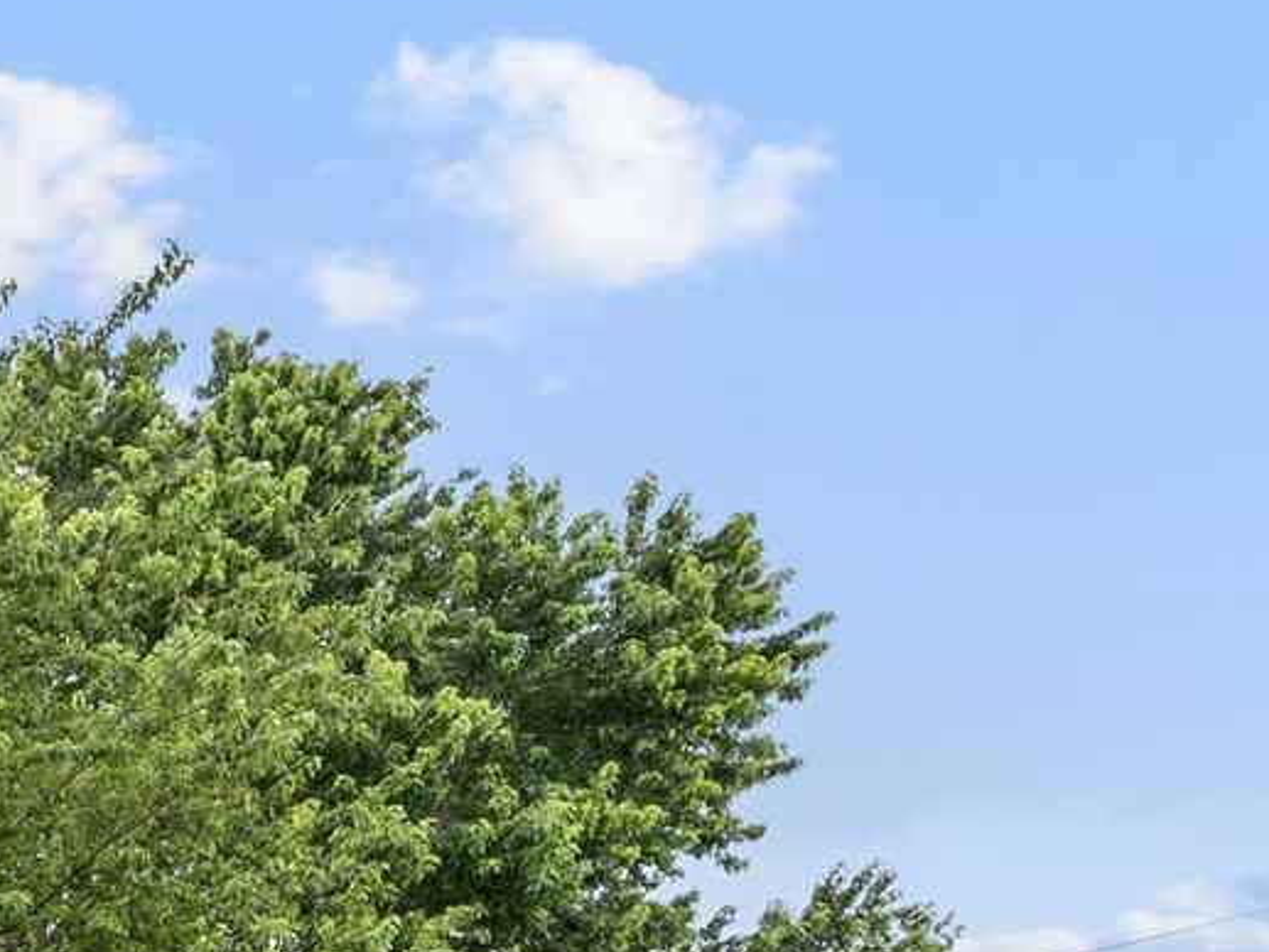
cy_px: 1527
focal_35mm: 100
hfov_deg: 12.4
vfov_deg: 13.7
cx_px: -2221
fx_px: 3661
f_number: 5
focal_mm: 17.5
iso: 100
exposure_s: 1/250
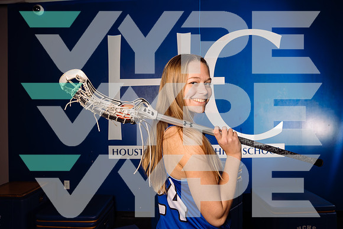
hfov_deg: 73.7
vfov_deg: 53.2
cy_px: 114
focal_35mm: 24
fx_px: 229
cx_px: 172
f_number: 7.1
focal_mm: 24
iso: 200
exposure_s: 1/250
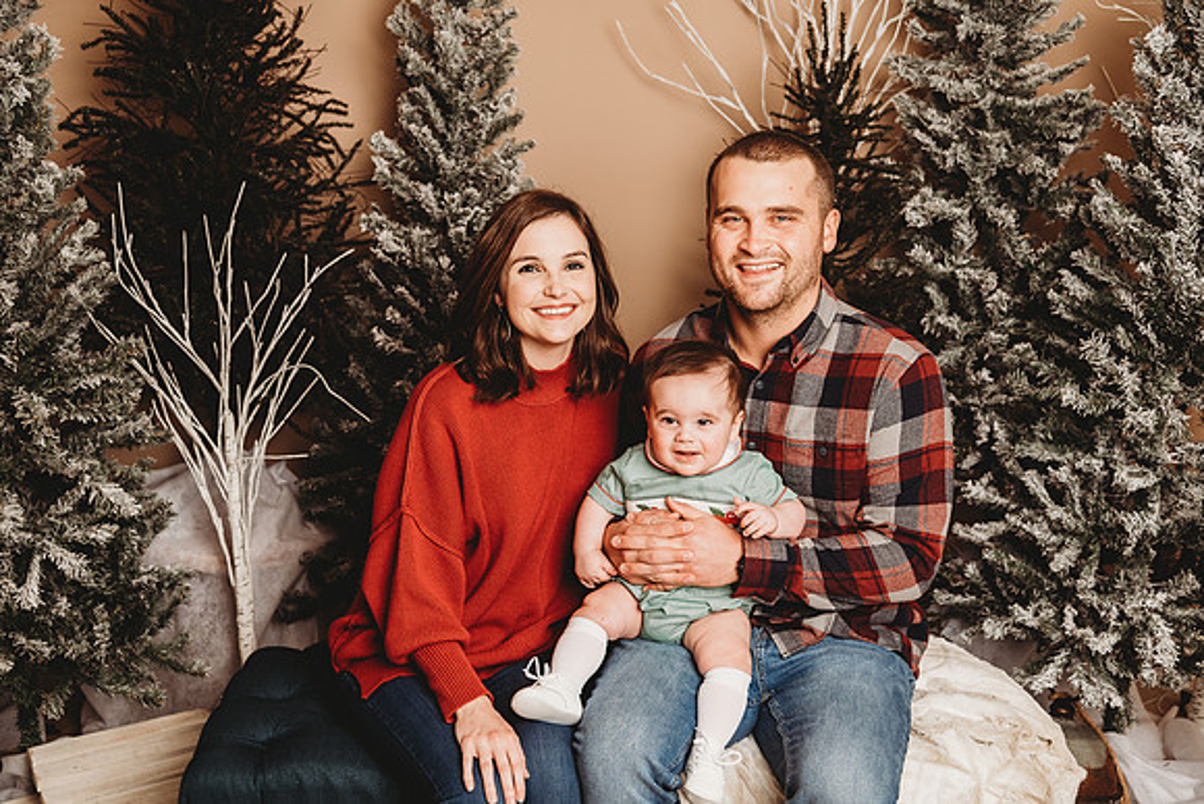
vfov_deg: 30.5
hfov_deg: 44.5
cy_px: 402
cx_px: 602
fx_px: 1472
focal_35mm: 44
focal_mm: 44
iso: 100
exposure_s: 1/160
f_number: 4
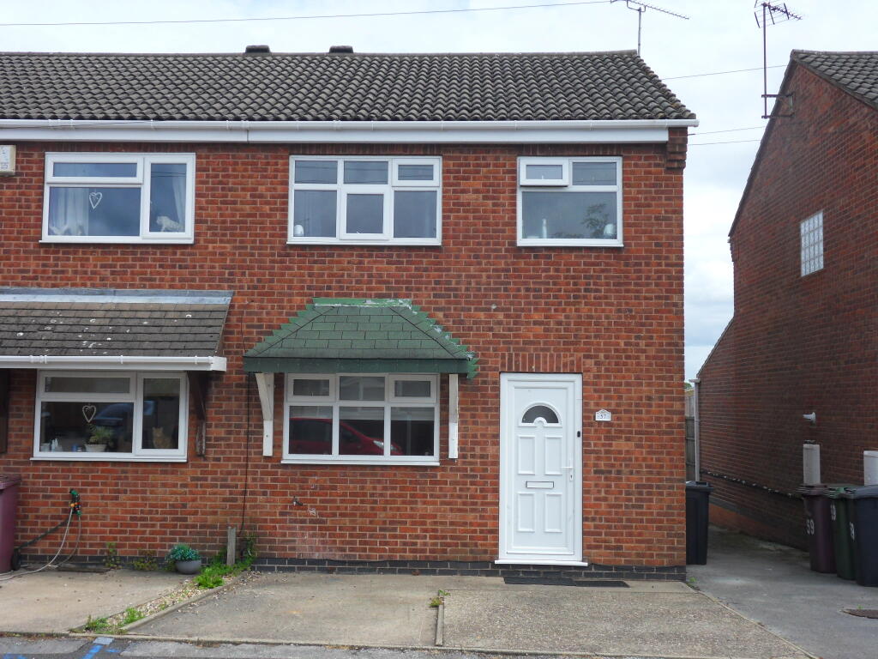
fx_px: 1141
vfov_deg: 32.2
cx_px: 439
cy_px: 330
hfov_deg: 42.1
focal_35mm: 45
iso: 80
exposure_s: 1/125
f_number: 9.3
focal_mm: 7.9
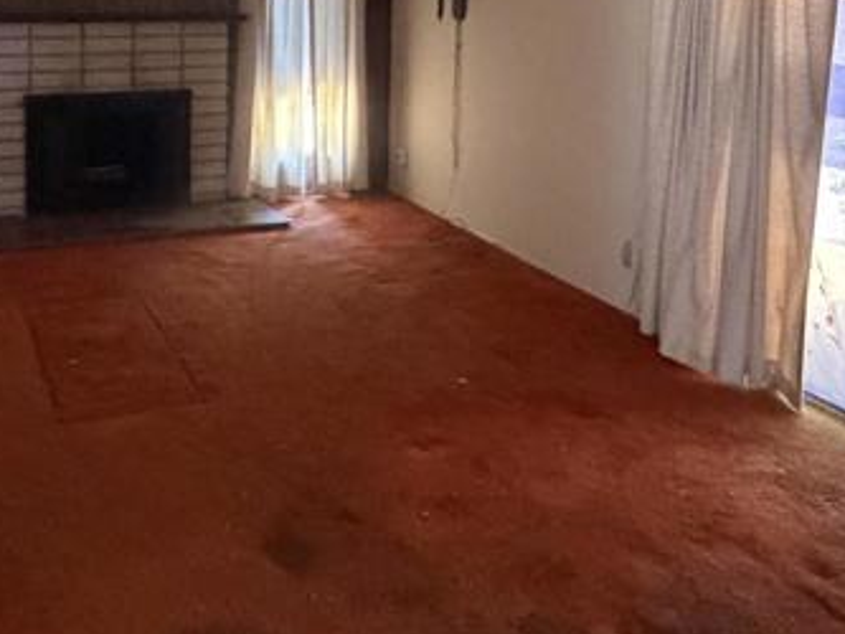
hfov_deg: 43.4
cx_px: 307
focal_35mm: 43
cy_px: 46
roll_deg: -0.2
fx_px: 1050
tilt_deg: -4.9
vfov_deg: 31.8
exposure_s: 1/40
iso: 1000
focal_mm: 2.22
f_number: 2.2
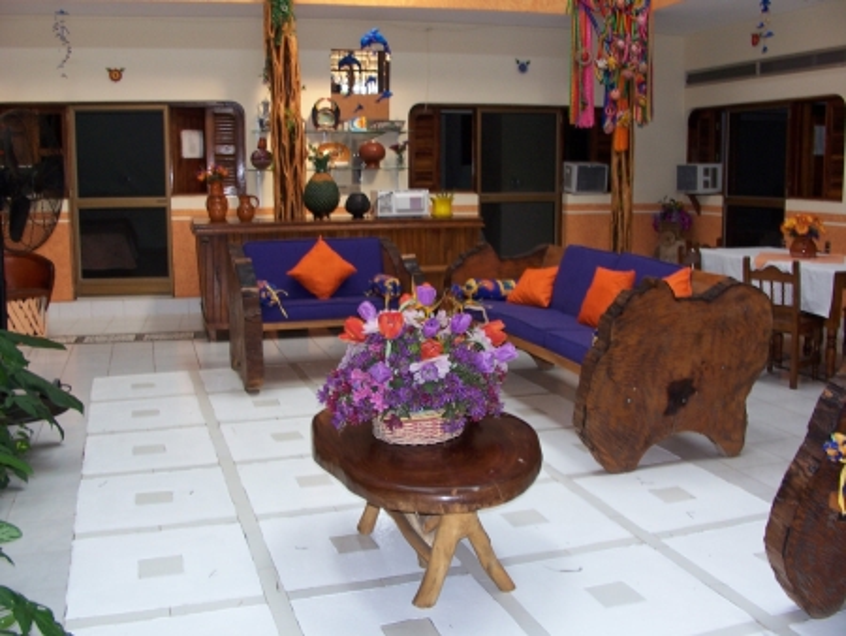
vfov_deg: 40.7
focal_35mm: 35
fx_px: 856
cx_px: 423
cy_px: 318
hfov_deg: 52.6
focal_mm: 6
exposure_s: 1/60
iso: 80
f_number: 2.8
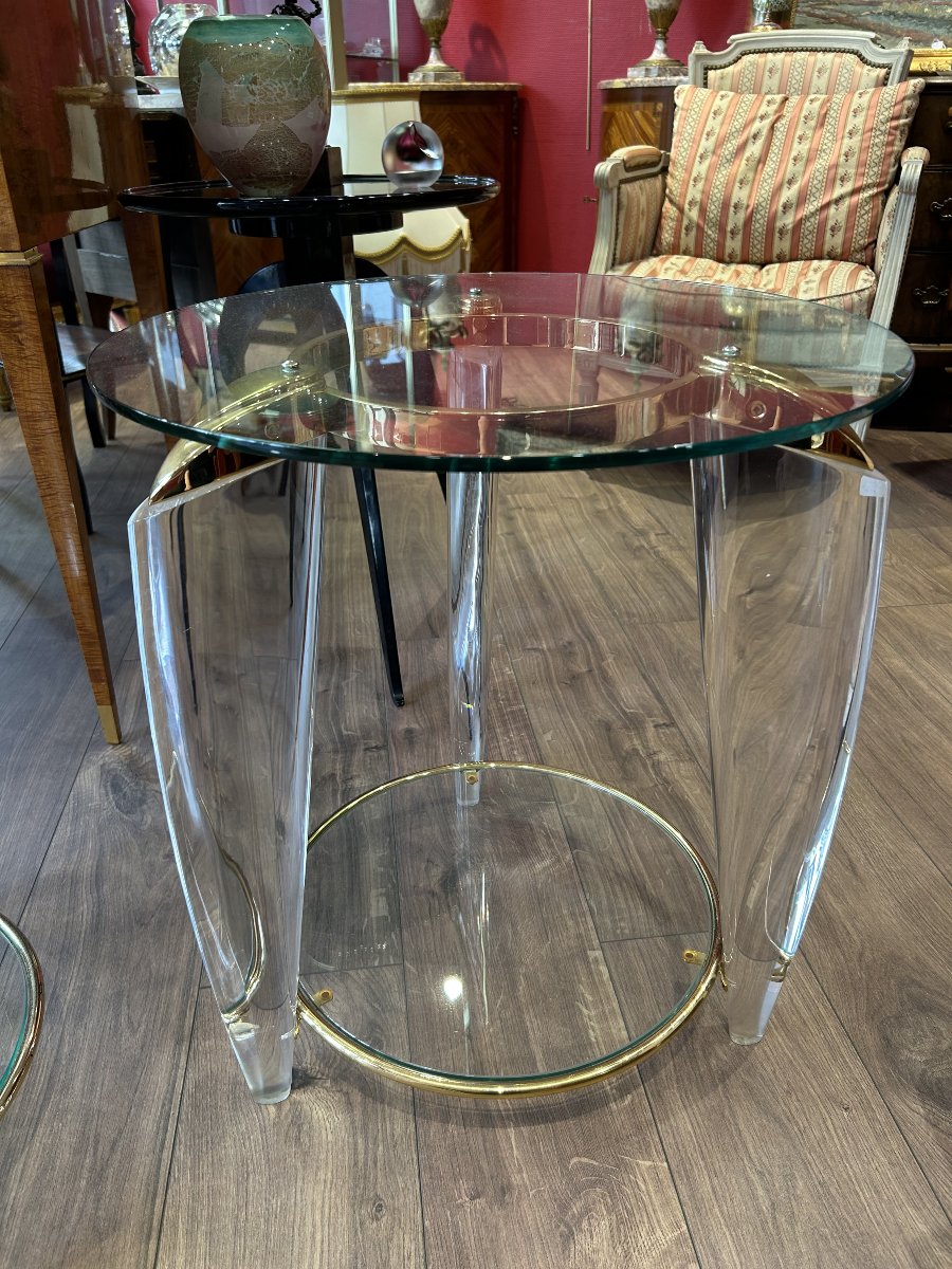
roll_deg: -0.8
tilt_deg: -29.1
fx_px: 953
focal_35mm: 26
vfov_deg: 67.3
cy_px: 634
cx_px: 476
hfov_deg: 53.1
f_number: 1.5
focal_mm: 5.7
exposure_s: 1/100
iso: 80
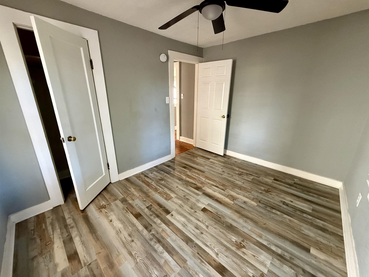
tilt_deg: -16.8
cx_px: 184
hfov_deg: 102.1
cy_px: 138
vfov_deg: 85.7
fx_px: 149
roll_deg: -0.1
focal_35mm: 14
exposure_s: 1/60
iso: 800
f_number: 2.2
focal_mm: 2.22
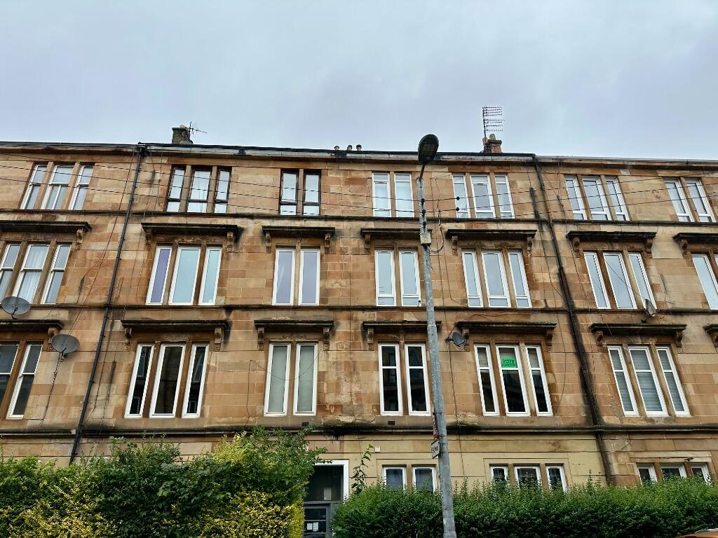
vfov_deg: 56.8
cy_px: 269
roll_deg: +1.1
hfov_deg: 71.6
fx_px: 498
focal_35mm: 24
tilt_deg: +26.5
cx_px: 359
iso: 80
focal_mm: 6.86
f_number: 1.78
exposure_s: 1/1227
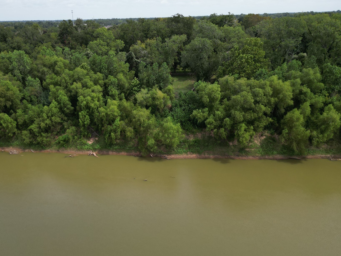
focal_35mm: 30
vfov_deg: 46.8
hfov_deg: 59.7
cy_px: 130
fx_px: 296
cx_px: 147
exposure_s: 1/2500
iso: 140
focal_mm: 6.72
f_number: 1.7
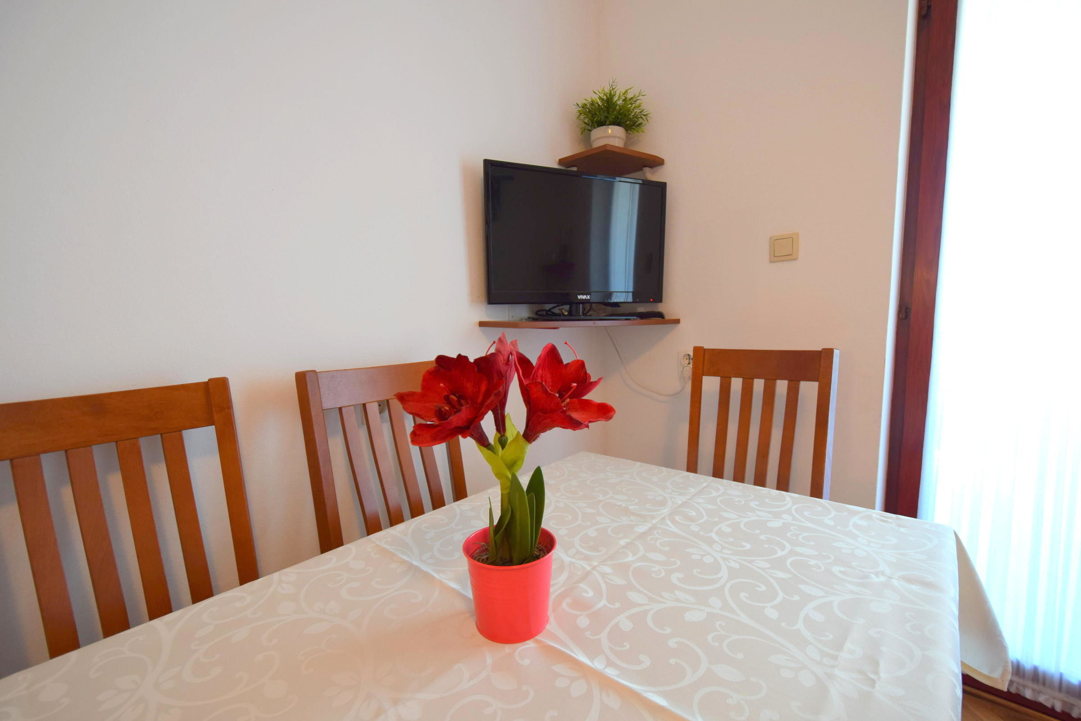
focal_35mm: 15
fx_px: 450
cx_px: 540
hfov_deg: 100.4
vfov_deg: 77.3
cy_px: 360
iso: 450
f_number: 4
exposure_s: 1/60
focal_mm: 10
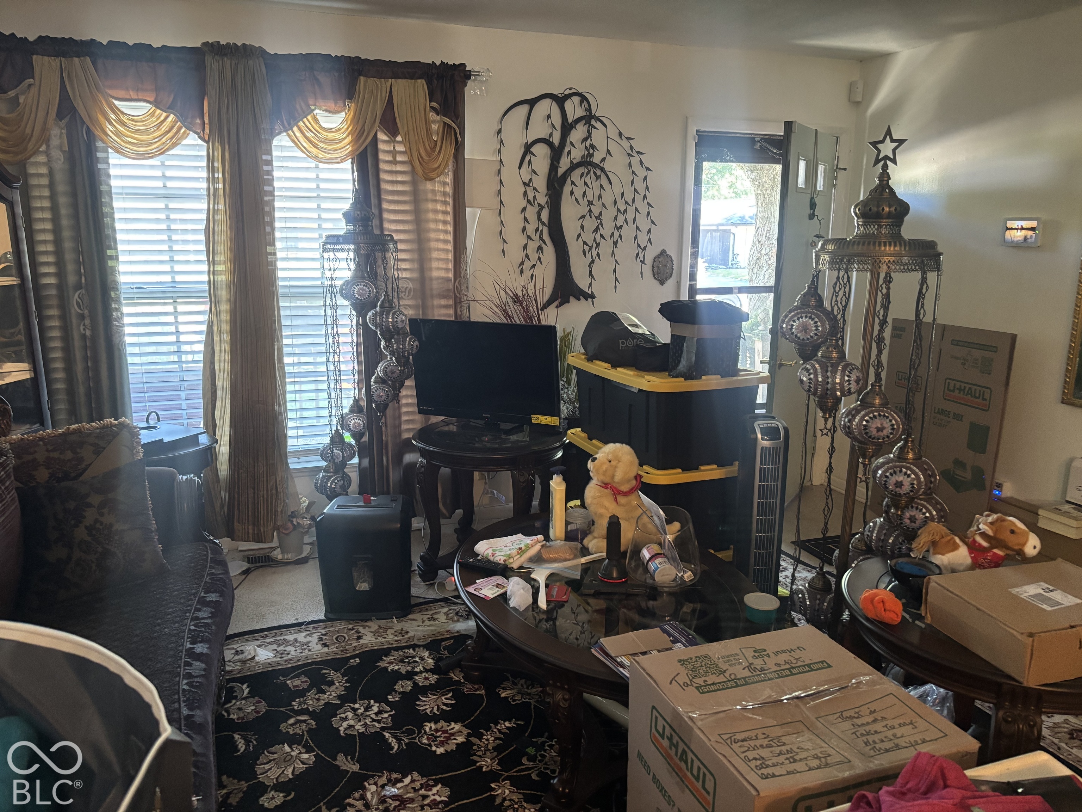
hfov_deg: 67.3
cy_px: 406
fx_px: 813
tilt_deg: -12.0
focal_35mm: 26
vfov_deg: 53.1
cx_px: 541
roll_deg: -0.1
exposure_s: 1/40
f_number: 1.6
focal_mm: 5.96
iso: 500
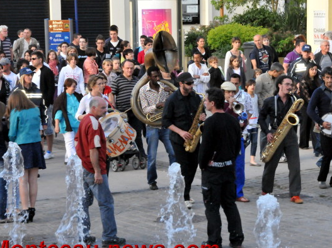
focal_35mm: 144
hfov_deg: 13.7
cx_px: 209
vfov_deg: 10.3
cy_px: 115
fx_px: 1377
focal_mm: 75
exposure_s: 1/250
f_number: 16
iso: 3200
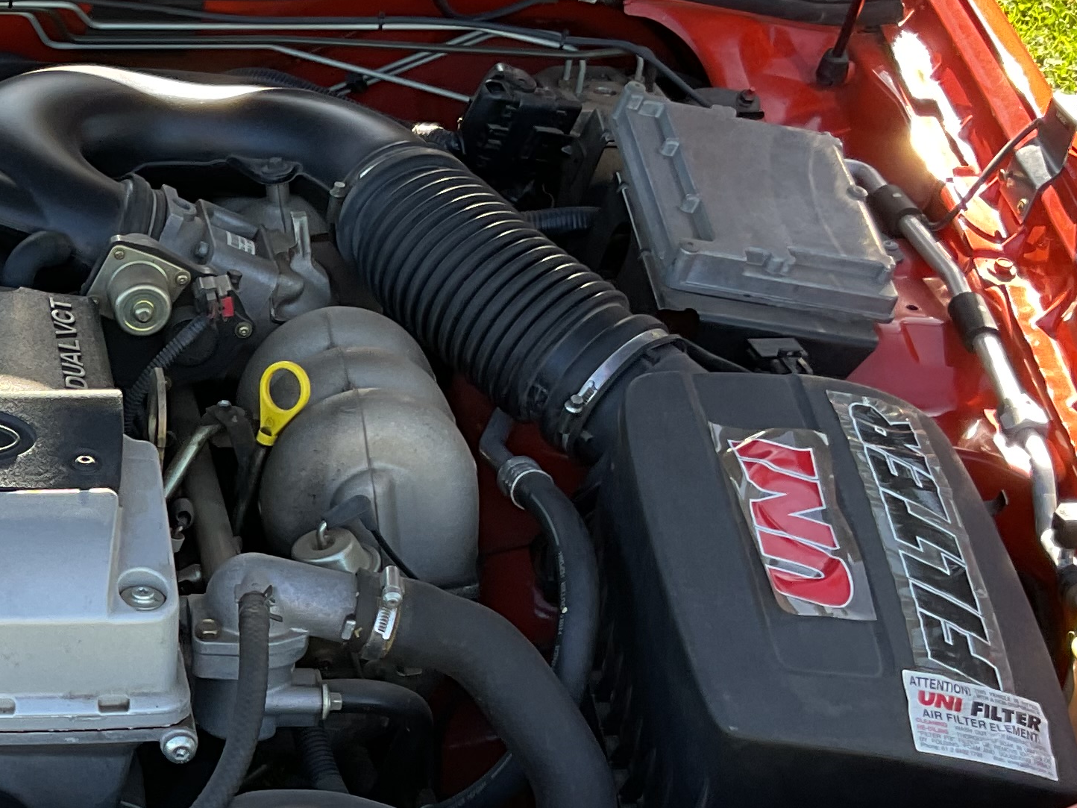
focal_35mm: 81
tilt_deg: -36.2
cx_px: -133
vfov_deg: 18.0
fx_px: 2520
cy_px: 648
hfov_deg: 22.6
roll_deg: +1.6
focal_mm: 3
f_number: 1.8
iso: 20
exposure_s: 1/120
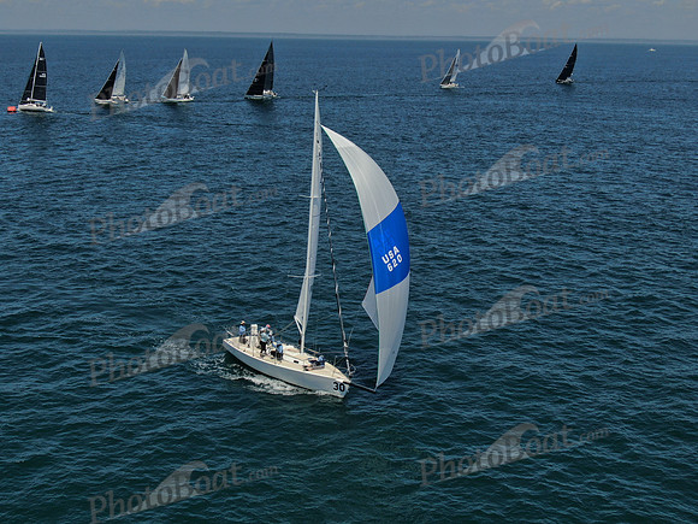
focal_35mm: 48
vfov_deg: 30.3
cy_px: 262
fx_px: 968
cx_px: 349
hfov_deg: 39.7
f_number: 3.8
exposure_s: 1/1600
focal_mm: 8.6
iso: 100
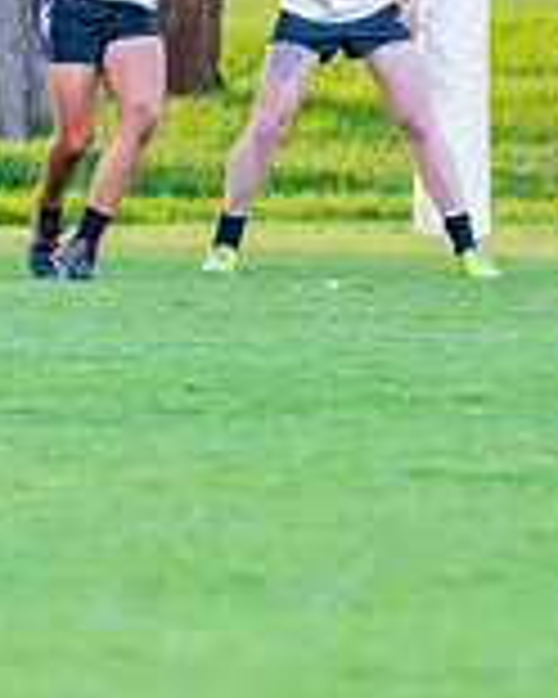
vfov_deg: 1.8
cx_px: 922
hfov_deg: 1.4
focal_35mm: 1074
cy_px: -83
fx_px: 22171
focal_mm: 300
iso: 1600
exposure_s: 1/250
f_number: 5.6
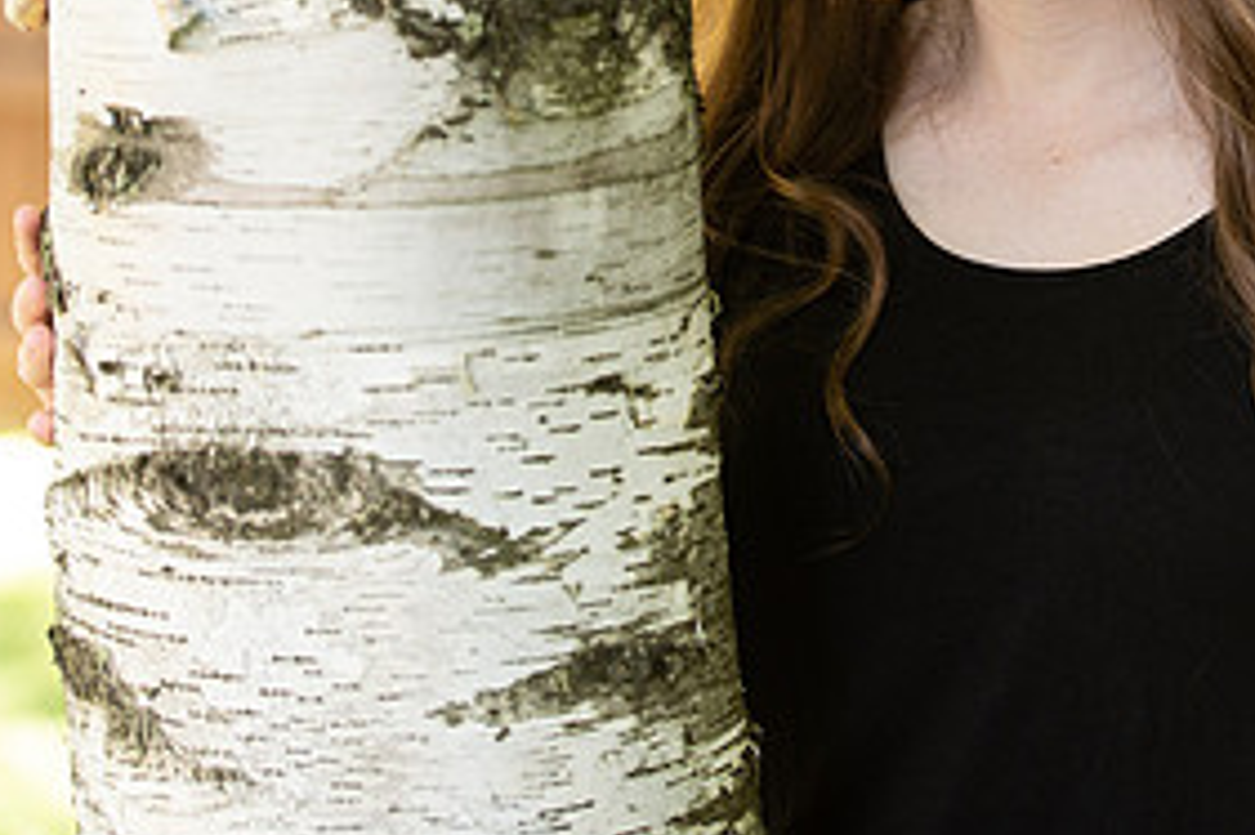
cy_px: 38
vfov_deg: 8.5
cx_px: 1054
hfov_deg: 12.7
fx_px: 5609
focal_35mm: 161
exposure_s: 1/200
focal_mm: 78
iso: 400
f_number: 2.8
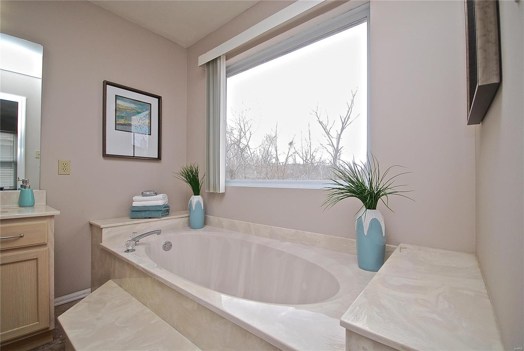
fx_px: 219
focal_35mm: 15
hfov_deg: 100.3
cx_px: 262
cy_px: 176
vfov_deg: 77.4
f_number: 5
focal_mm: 10
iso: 200
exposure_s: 1/100
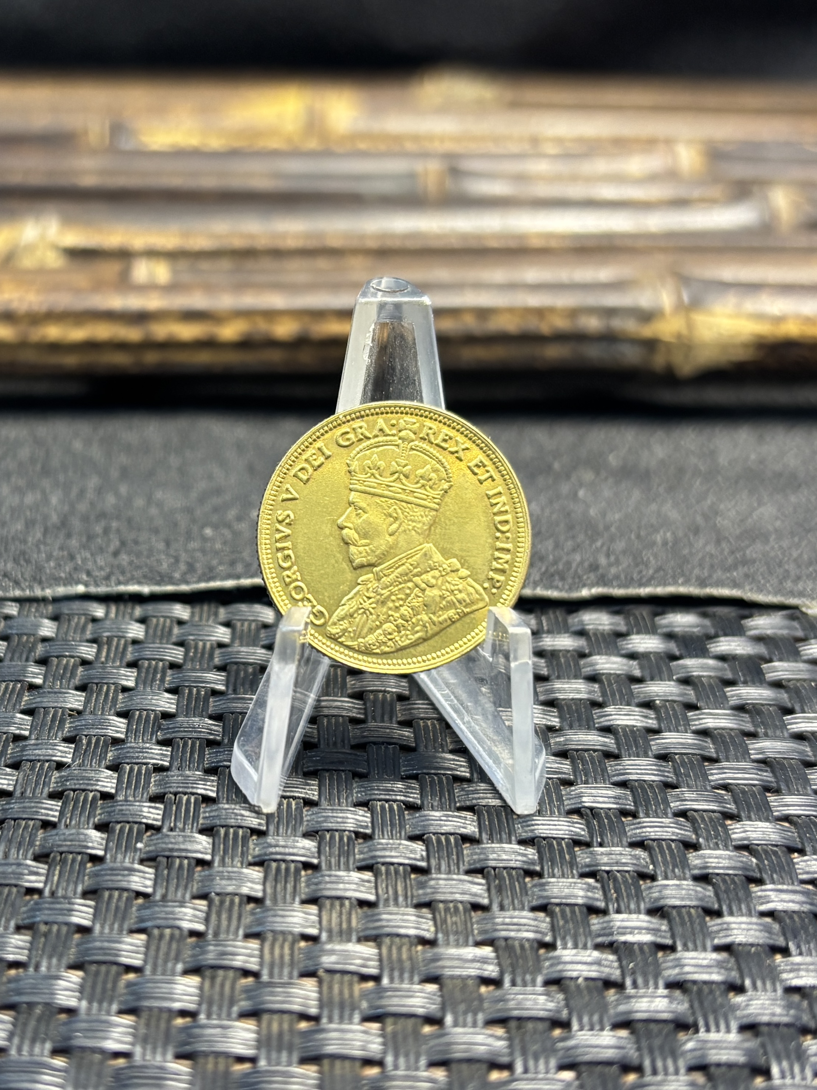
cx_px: 408
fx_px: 818
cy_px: 545
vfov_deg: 67.3
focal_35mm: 26
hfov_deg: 53.1
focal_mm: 5.96
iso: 200
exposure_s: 1/50
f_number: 1.6
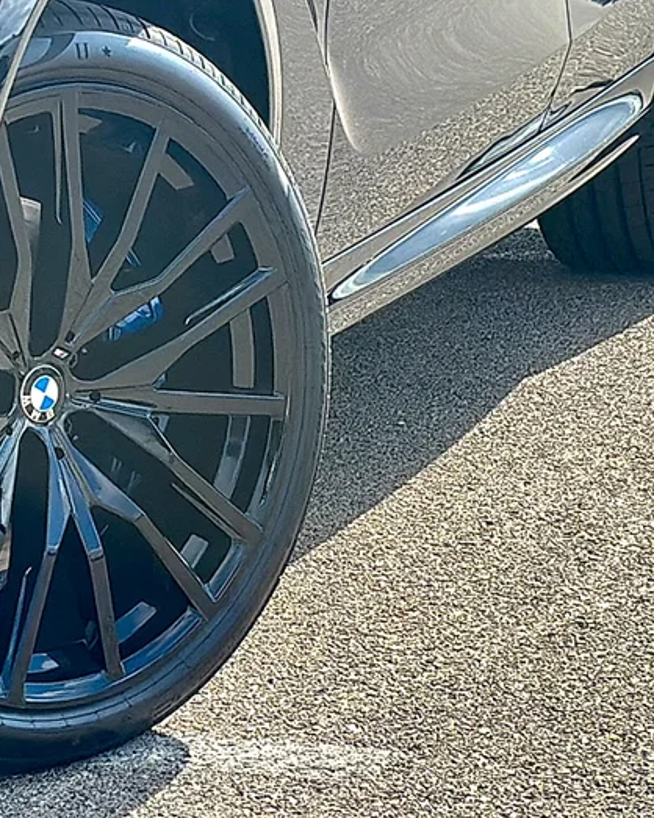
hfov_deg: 13.4
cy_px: 409
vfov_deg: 16.7
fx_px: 2784
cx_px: 305
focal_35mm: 115
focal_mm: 6.86
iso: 80
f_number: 1.78
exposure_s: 1/4219
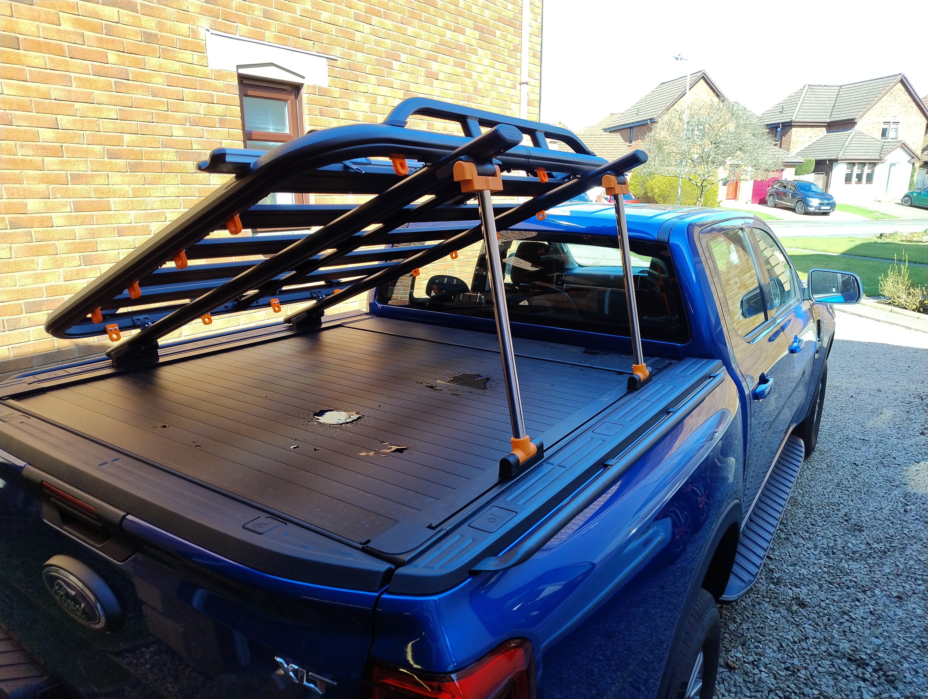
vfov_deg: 56.9
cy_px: 350
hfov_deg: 71.5
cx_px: 464
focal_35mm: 24
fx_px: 644
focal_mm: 5.56
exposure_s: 1/191
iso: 100
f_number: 1.8
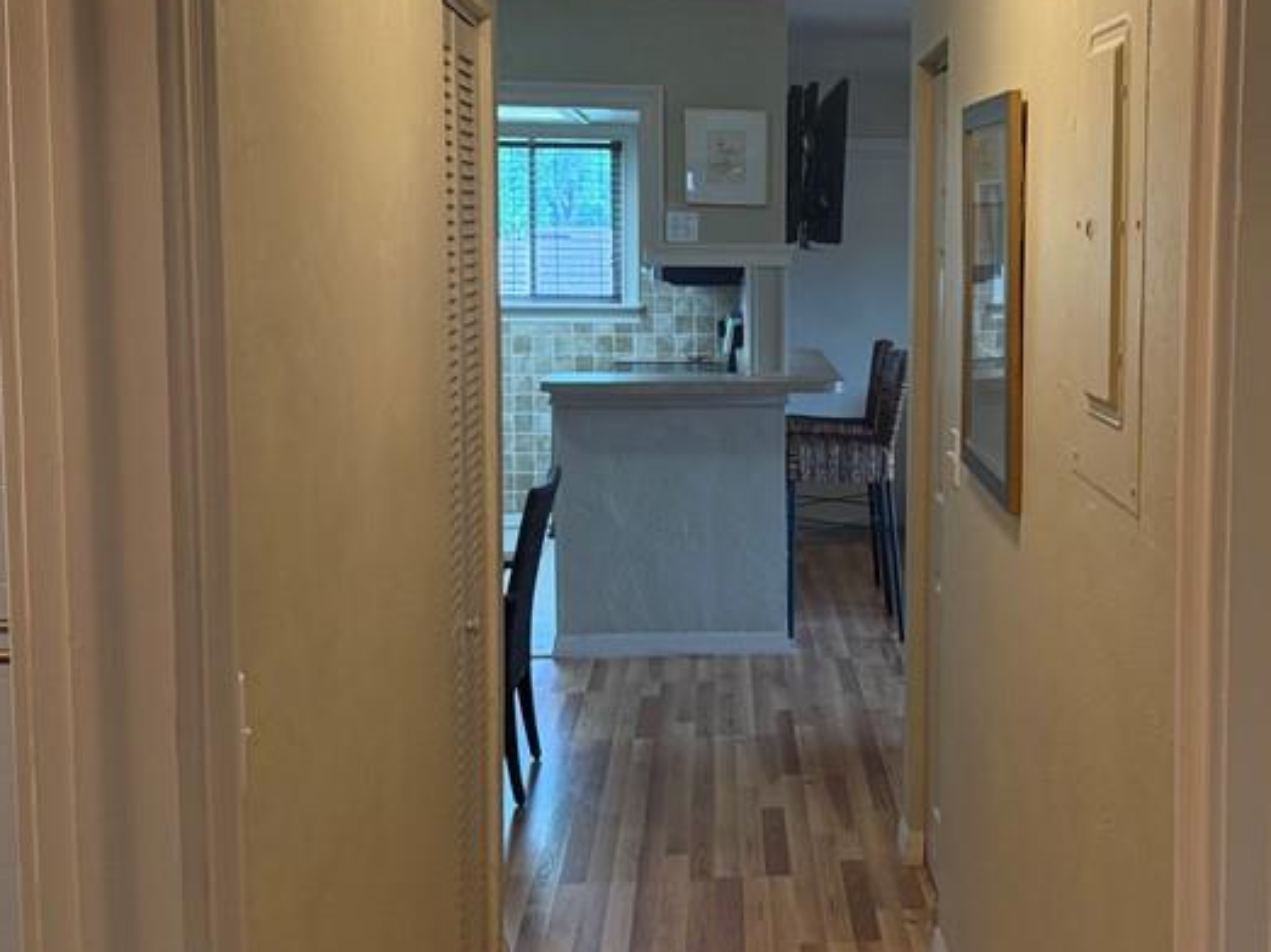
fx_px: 1725
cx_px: 902
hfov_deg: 39.7
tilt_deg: -5.6
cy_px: 357
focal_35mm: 47
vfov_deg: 30.7
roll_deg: -0.2
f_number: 1.78
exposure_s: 1/120
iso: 320
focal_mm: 6.76
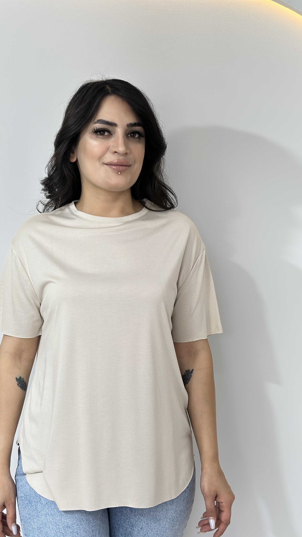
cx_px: 119
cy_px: 272
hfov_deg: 22.6
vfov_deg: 39.2
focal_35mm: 53
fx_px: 754
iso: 80
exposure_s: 1/177
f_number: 1.78
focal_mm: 6.86
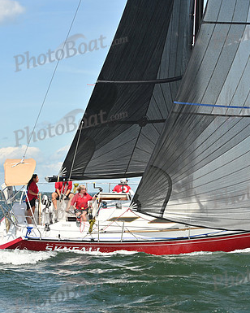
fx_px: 916
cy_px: 156
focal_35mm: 99
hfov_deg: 15.5
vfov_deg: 19.4
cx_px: 170
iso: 250
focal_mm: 70
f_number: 7.1
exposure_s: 1/1250
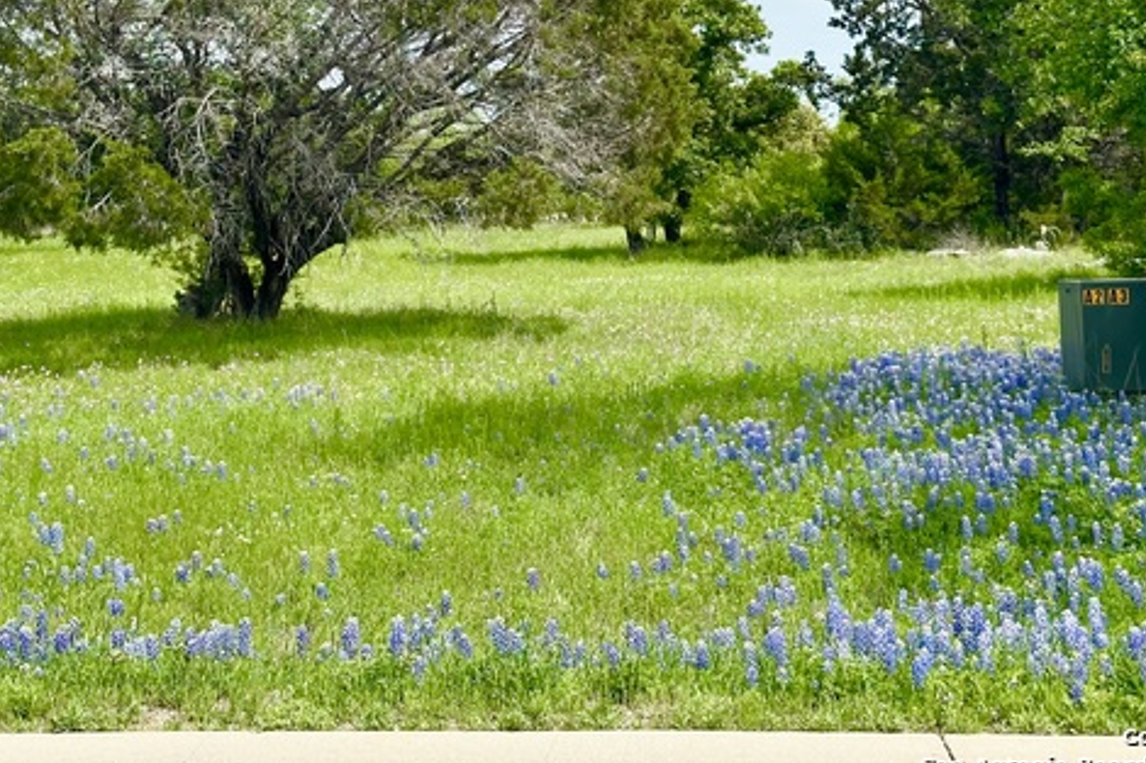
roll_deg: +0.5
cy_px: 195
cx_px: 536
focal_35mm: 68
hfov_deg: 29.7
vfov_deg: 19.9
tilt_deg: +0.1
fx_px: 2164
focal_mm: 6.86
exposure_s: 1/3058
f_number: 1.78
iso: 64
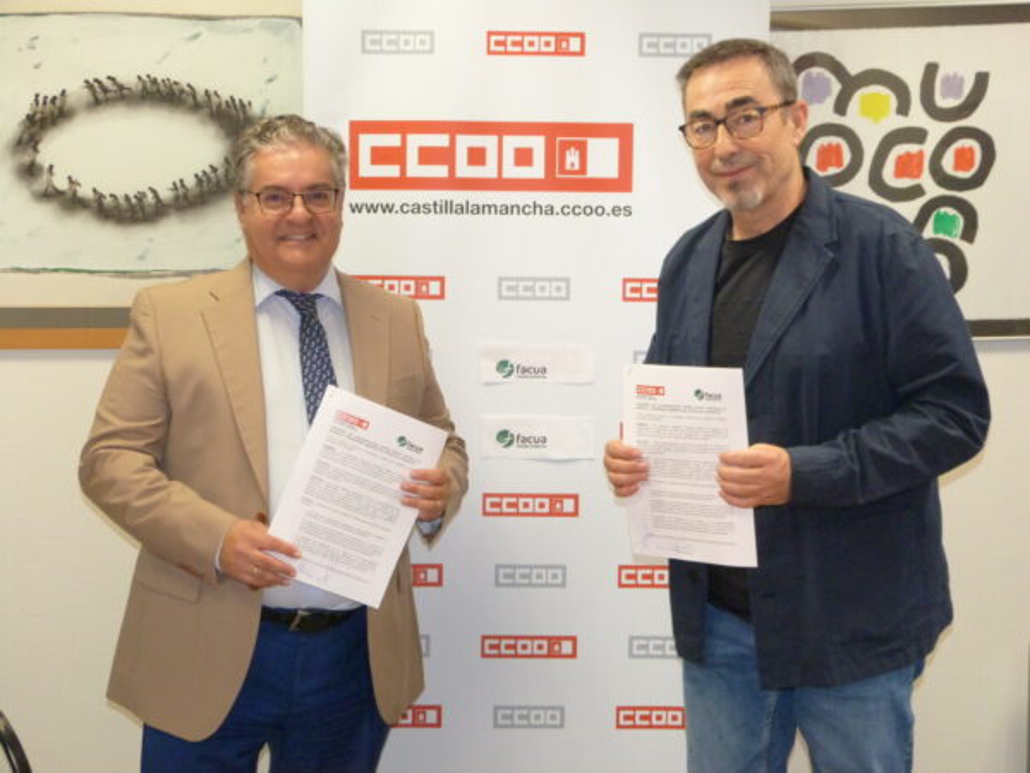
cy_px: 386
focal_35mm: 56
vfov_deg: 26.1
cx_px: 515
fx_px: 1666
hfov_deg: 34.3
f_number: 3.2
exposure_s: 1/60
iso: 400
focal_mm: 10
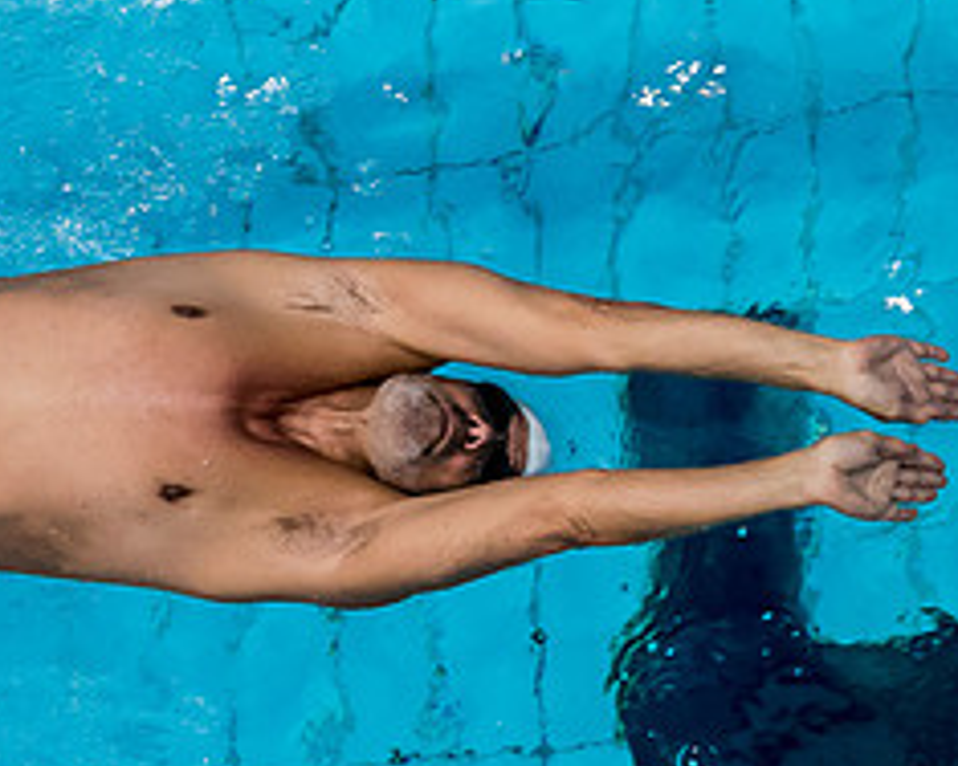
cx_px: -24
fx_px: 23363
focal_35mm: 824
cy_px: 193
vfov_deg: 1.9
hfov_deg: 2.3
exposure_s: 1/1000
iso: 1600
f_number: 2.8
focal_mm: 135
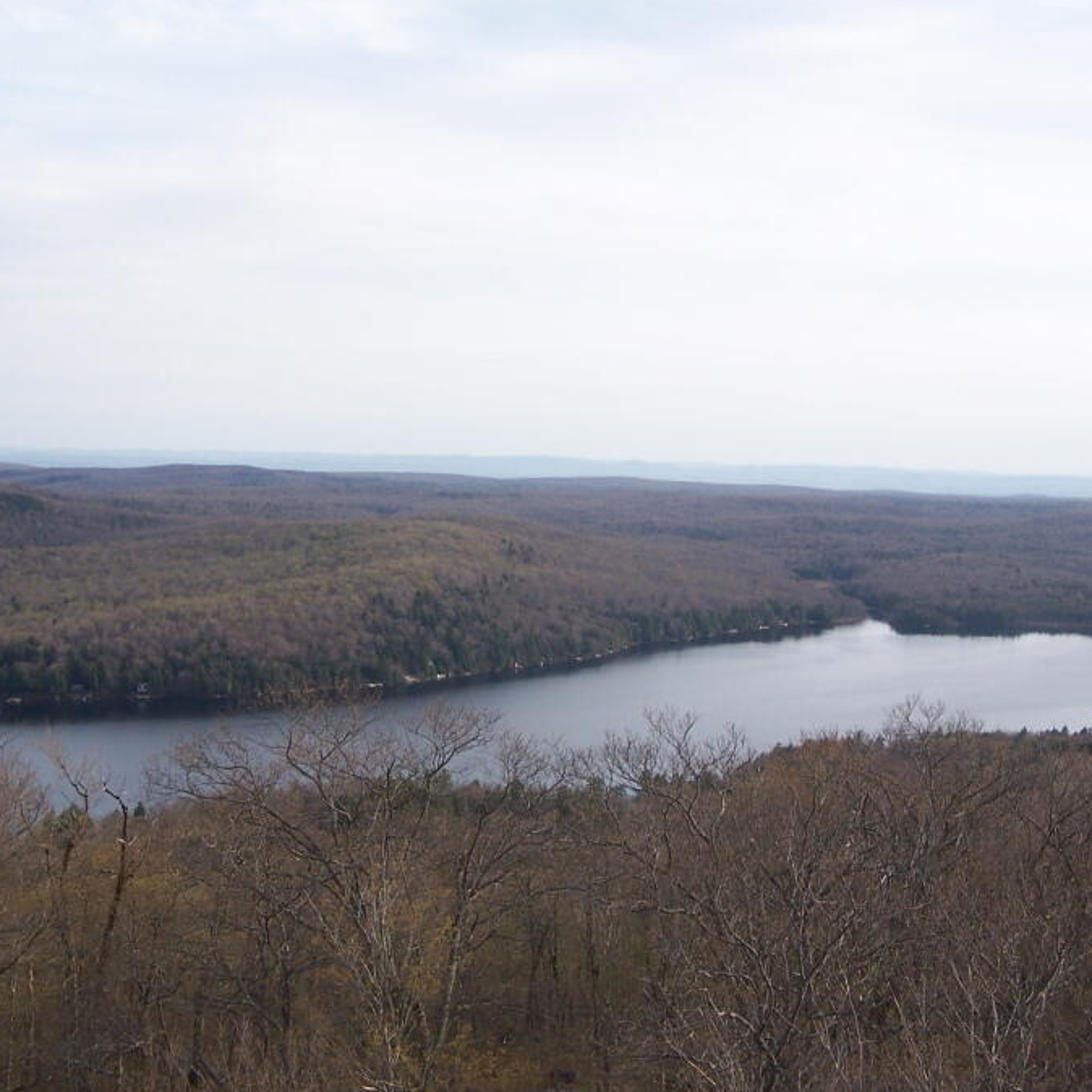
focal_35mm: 51
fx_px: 1820
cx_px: 606
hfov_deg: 33.4
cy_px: 538
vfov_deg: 33.4
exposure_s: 1/640
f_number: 2.8
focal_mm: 6.3
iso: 80
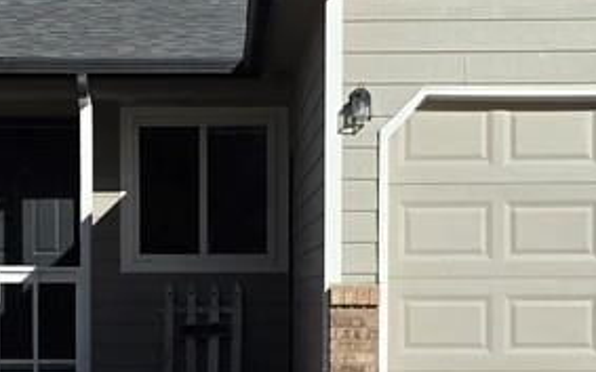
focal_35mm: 138
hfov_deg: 15.1
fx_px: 2242
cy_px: 343
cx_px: 202
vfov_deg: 9.5
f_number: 1.7
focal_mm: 6.3
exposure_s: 1/7944
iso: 64
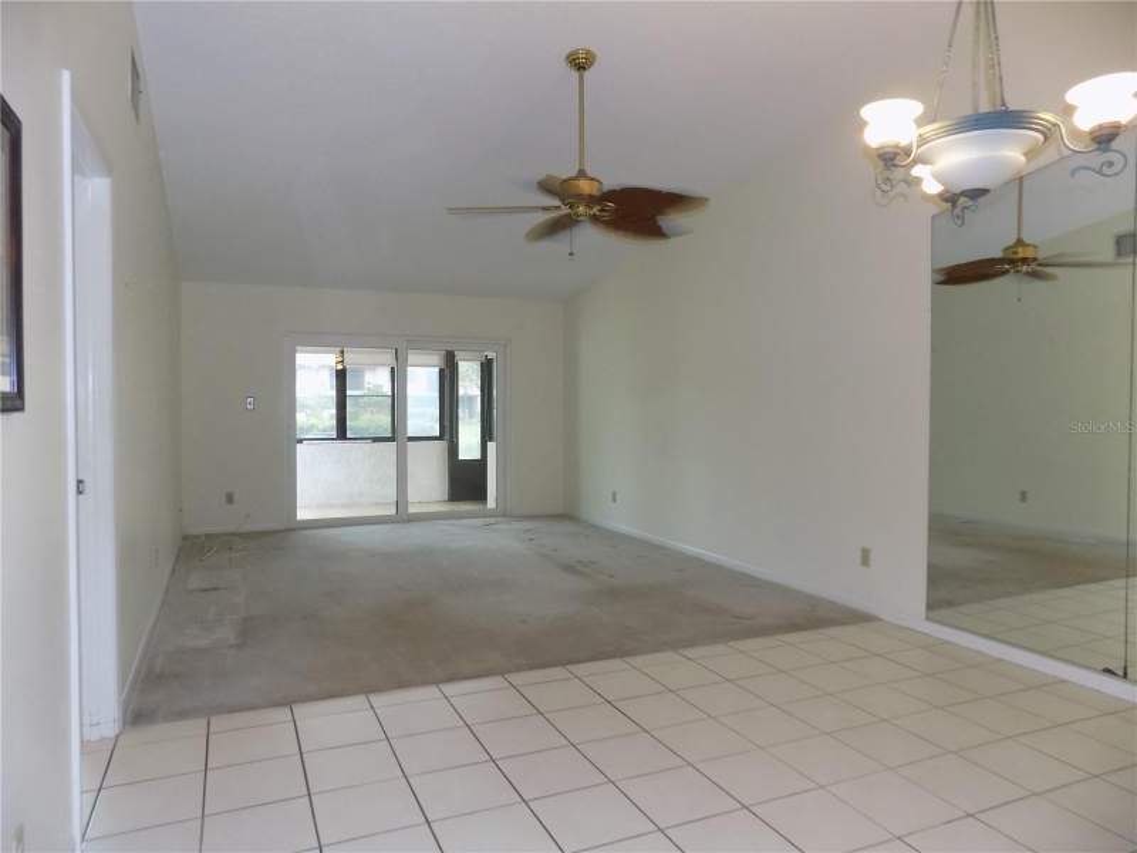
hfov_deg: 73.9
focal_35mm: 23
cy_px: 426
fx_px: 755
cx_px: 568
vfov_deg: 58.9
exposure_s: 1/30
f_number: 3.1
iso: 200
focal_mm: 4
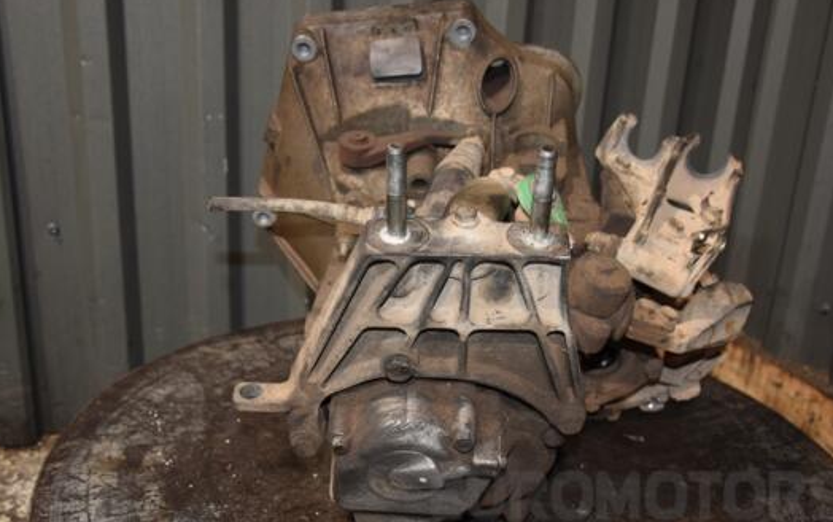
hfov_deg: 47.2
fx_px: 954
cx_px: 401
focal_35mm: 42
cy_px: 283
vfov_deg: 30.6
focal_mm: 24
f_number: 5
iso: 800
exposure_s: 1/60
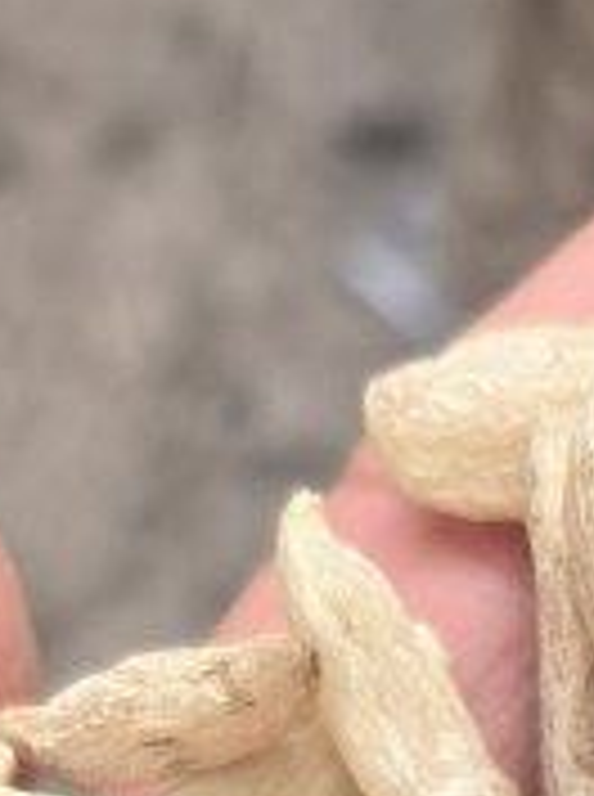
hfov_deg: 9.9
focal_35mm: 145
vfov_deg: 11.8
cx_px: 864
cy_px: 1725
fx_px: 3330
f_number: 2
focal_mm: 5.75
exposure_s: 1/263
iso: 50
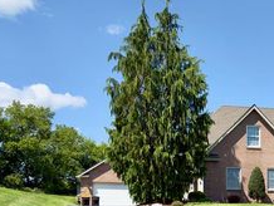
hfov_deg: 32.0
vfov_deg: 25.2
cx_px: 279
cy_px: 212
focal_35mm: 55
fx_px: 436
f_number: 1.78
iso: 64
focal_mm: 6.76
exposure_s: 1/3257
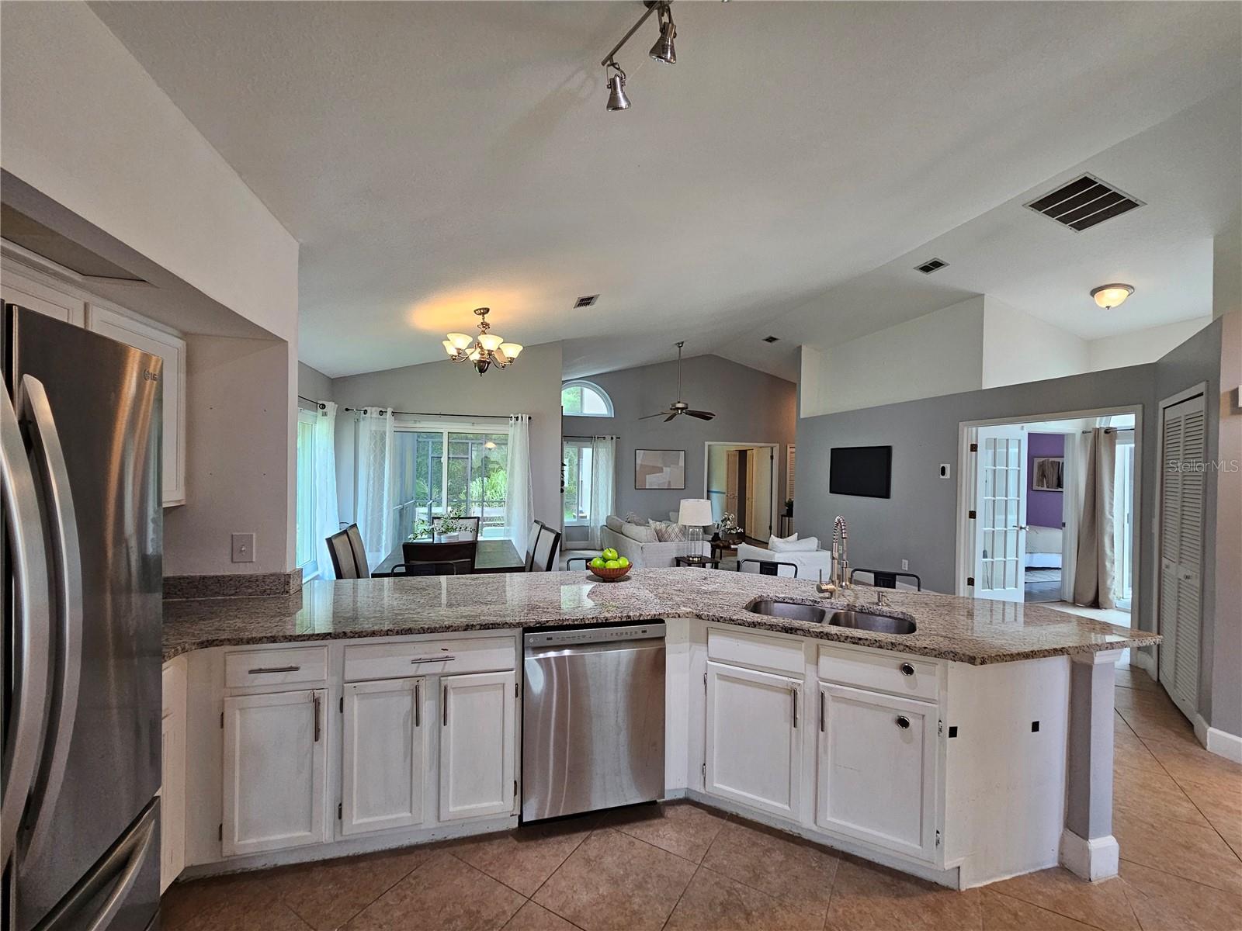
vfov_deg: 89.9
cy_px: 466
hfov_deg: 106.2
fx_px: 466
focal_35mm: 13
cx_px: 621
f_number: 2.2
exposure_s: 1/60
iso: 200
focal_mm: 2.2
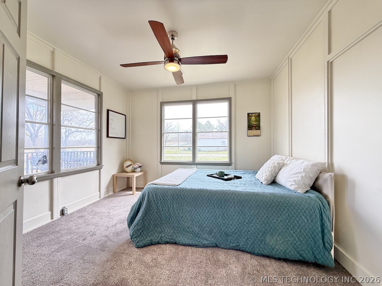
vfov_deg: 85.7
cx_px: 191
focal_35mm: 14
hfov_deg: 102.1
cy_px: 143
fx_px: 154
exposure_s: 1/100
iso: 64
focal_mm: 2.22
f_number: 2.2
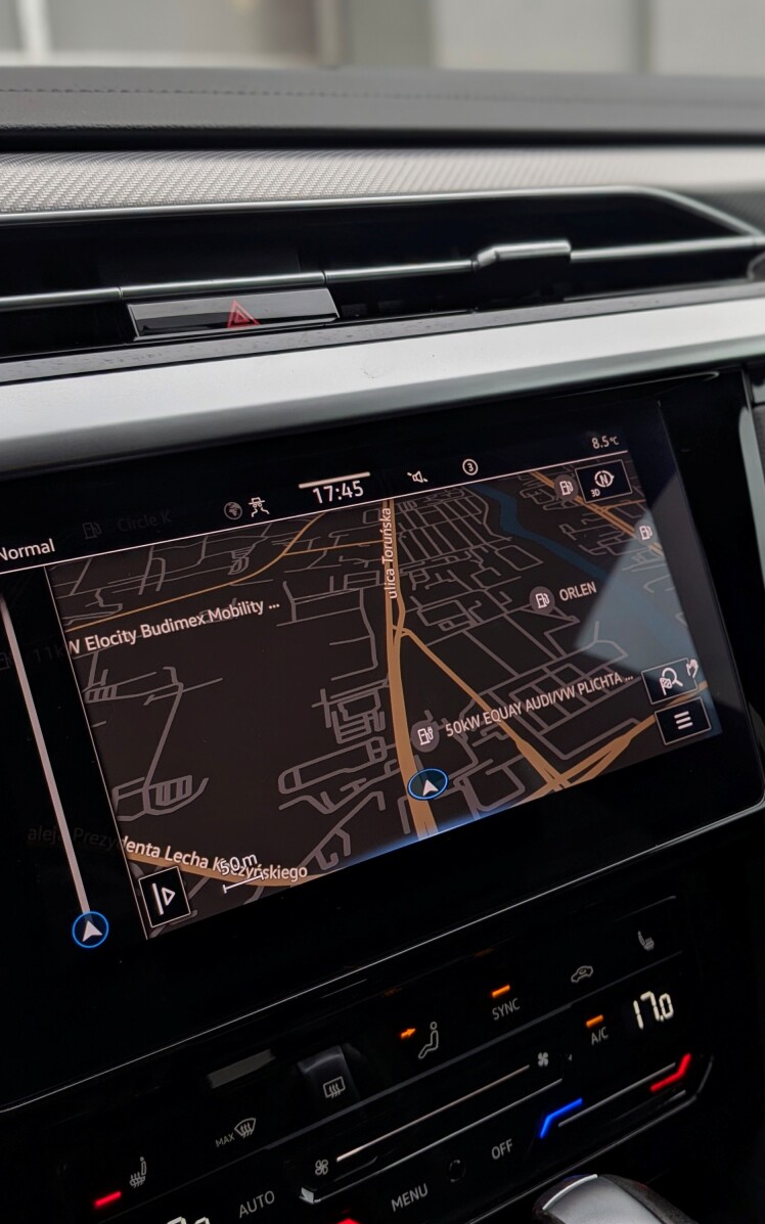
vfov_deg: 56.7
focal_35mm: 34
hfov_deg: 36.9
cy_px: 613
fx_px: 1134
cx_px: 499
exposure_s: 1/407
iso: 48
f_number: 1.7
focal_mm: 4.53
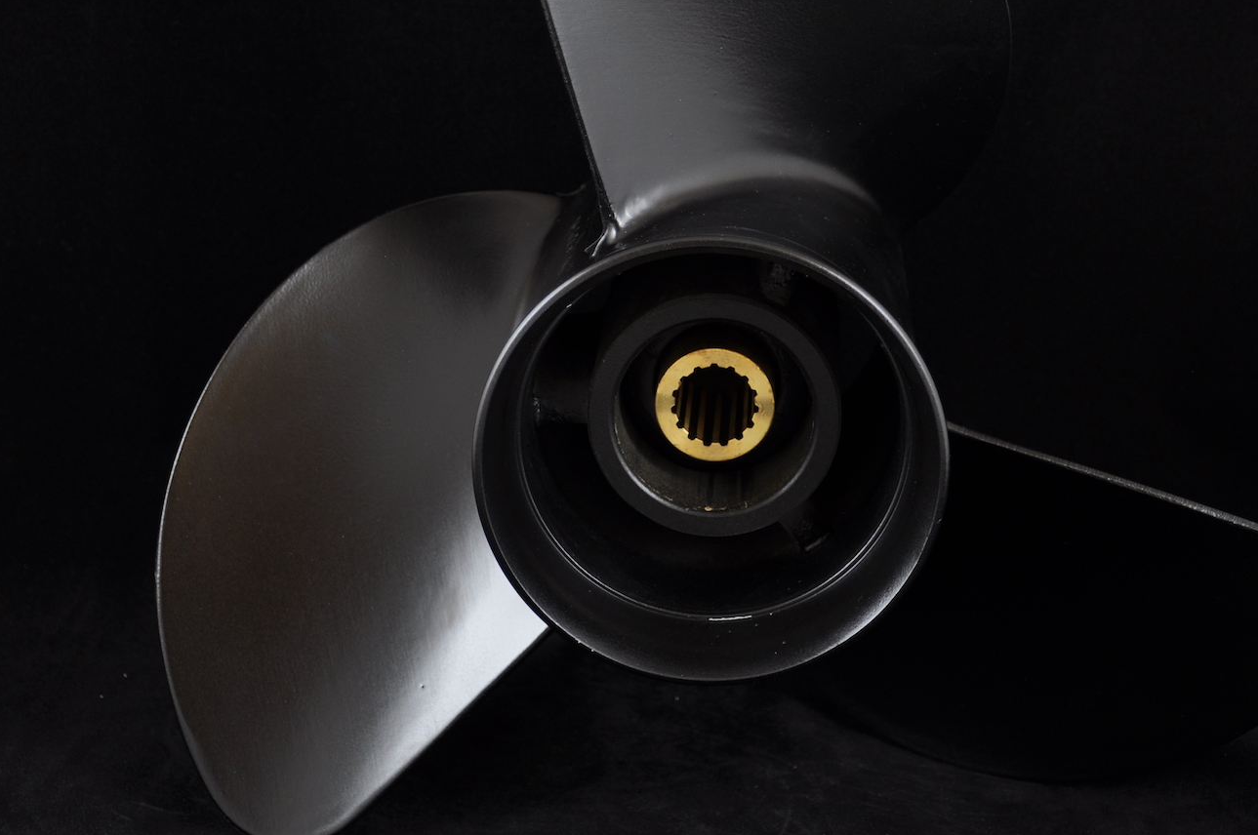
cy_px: 299
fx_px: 3001
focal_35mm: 86
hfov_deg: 23.7
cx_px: 697
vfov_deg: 15.8
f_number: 4.8
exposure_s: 1/8
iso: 200
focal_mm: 42
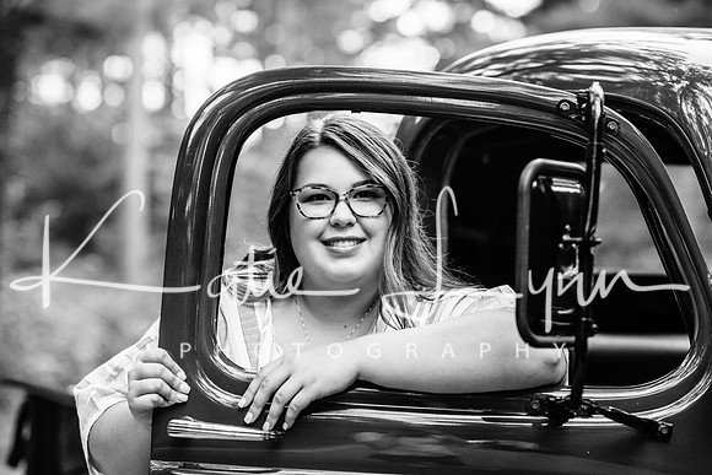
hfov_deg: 23.9
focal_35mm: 85
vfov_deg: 16.1
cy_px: 238
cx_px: 356
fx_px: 1681
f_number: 2.8
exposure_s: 1/320
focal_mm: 85
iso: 640
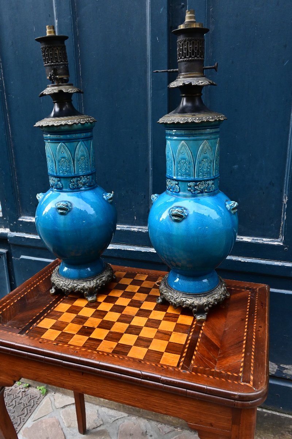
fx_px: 356
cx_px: 146
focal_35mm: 29
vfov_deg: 63.2
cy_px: 220
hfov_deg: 44.6
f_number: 8
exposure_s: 1/60
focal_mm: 19.5
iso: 1800
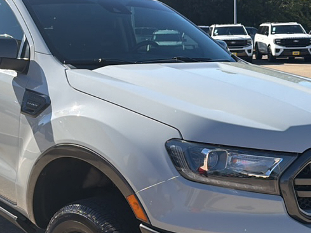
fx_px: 440
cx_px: 121
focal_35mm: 49
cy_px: 107
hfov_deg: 38.7
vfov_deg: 29.7
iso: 80
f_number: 1.78
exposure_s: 1/4405
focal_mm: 6.76
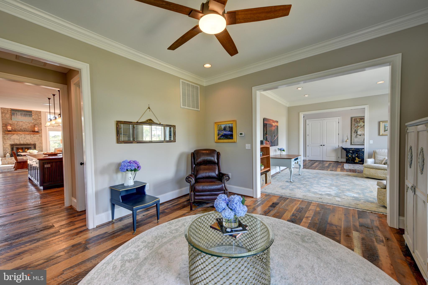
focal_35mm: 14
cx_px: 214
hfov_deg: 104.2
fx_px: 166
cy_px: 142
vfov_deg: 81.2
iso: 200
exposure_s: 1/13
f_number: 8
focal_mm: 14
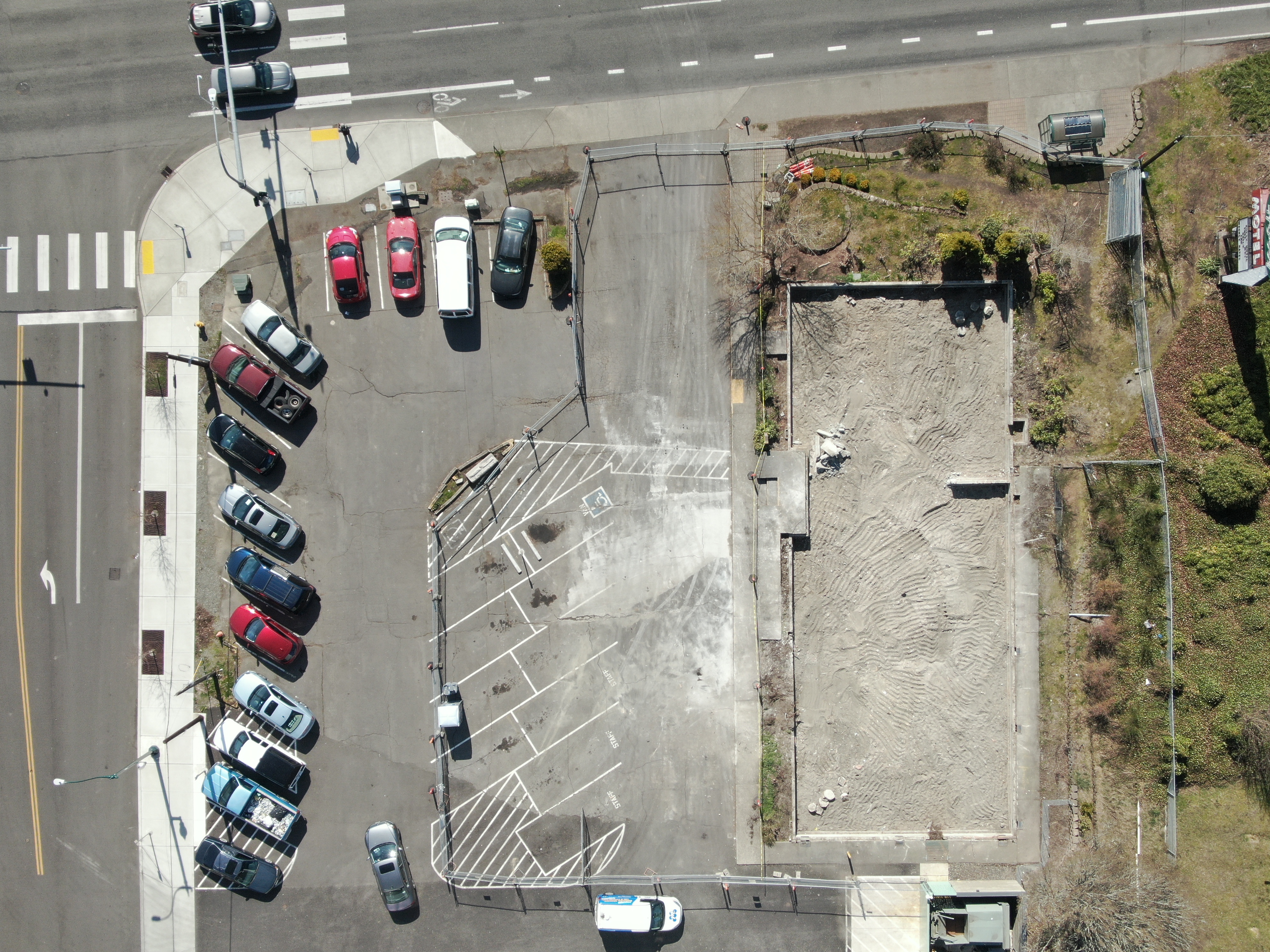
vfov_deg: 31.5
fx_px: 1688
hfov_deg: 41.2
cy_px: 476
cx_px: 635
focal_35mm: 46
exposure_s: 1/200
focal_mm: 8.23
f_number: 3.7
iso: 110
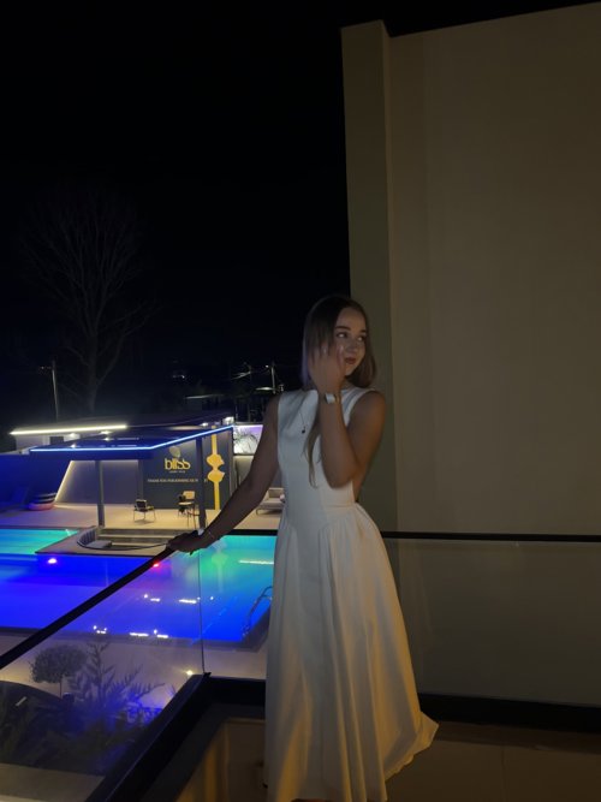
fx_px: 602
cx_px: 300
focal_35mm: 26
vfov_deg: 67.3
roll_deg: +2.0
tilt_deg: -2.4
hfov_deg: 53.0
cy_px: 401
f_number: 1.5
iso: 400
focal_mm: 5.7
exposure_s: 1/50
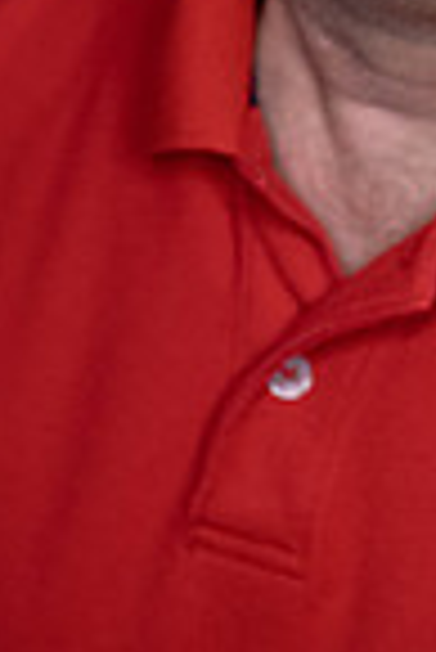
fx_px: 4766
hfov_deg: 5.2
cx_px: 503
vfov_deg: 7.7
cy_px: -207
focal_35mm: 263
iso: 2000
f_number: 3.5
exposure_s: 1/400
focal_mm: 85
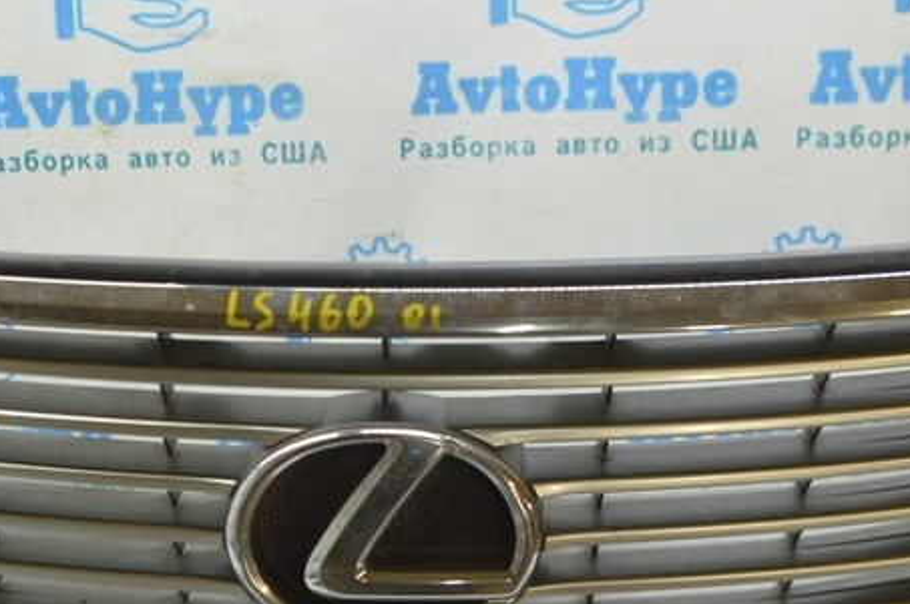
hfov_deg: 32.8
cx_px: 376
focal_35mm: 61
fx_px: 1540
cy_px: 406
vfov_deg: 22.1
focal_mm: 18
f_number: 3.5
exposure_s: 1/50
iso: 400
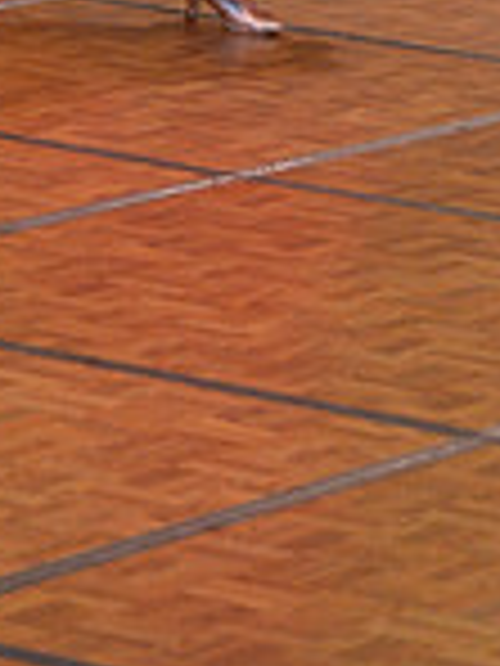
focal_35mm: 347
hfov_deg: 4.3
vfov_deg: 5.6
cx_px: -137
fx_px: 6683
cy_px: -500
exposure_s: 1/200
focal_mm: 92
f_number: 6.3
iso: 2000
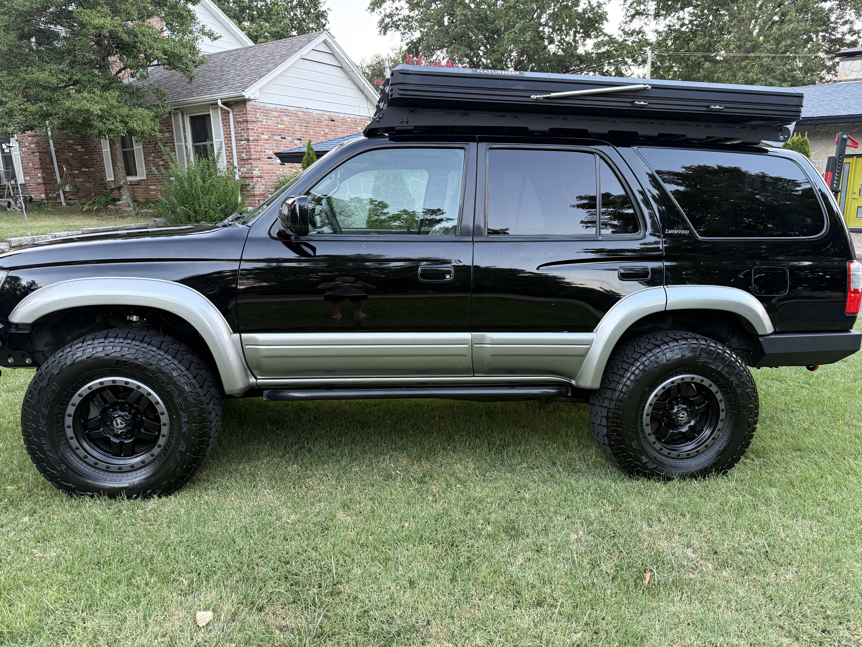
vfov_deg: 56.8
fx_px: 598
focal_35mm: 24
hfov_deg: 71.6
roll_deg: +2.8
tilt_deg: -13.3
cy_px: 324
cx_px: 431
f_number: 1.78
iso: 250
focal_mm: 6.76
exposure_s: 1/60
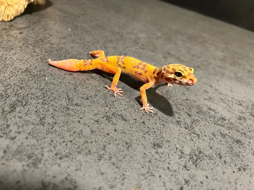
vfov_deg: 53.1
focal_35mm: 26
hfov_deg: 67.3
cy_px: 95
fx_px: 191
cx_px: 127
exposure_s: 1/60
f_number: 1.5
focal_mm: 5.7
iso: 400
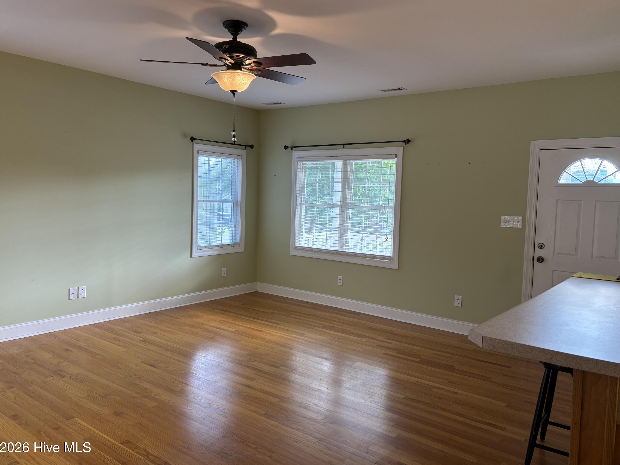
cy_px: 228
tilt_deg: -2.8
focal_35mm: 27
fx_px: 484
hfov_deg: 65.3
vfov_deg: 51.4
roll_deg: -1.8
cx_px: 310
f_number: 1.6
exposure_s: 1/60
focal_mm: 5.96
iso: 100
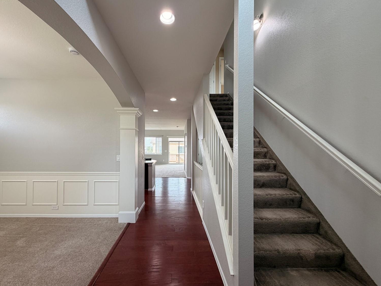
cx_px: 179
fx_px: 165
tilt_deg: +1.2
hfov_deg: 98.0
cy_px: 148
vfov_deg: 81.7
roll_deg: +0.0
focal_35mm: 15
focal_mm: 2.22
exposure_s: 1/120
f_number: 2.2
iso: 125
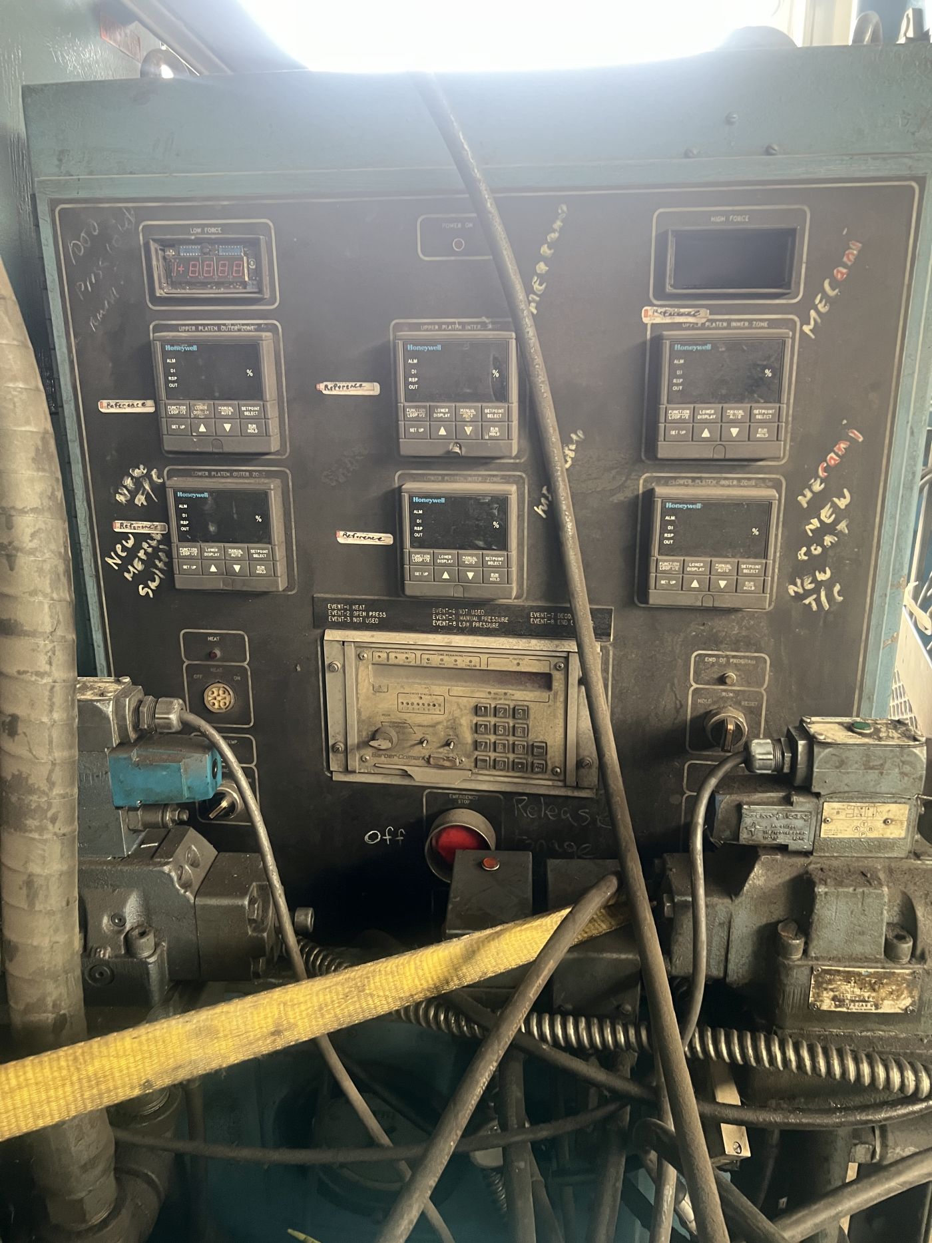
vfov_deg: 67.3
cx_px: 466
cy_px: 622
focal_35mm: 26
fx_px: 933
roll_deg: +1.8
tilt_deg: -17.3
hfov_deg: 53.1
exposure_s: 1/60
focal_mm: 5.7
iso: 320
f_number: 1.5
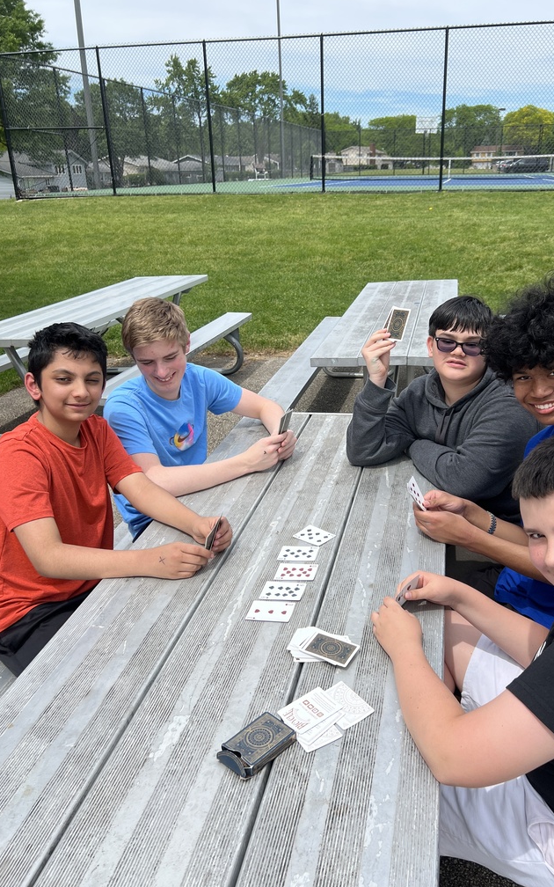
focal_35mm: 28
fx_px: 676
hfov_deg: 44.4
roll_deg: +1.5
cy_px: 439
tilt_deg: -18.8
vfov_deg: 66.5
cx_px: 327
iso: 50
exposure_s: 1/3571
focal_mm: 5.7
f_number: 1.5
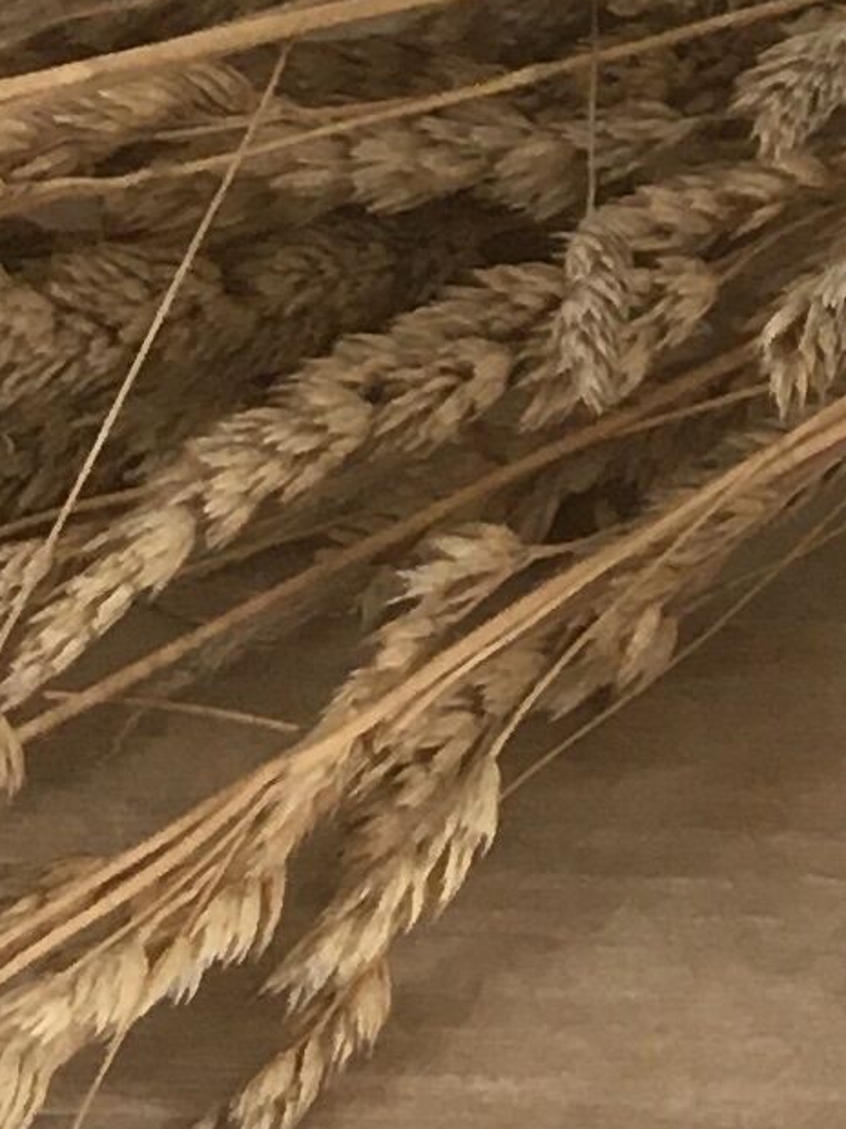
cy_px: -834
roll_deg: -1.3
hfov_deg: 7.6
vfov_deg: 10.0
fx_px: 6161
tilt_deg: -28.2
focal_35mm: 189
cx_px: 1612
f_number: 2.2
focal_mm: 4.15
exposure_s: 1/33
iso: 80
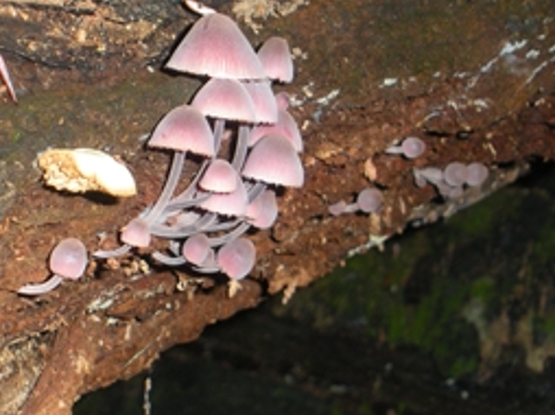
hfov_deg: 15.6
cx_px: 184
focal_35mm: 126
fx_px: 2018
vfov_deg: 11.7
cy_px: 226
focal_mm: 11.2
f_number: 4.6
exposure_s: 1/125
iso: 94
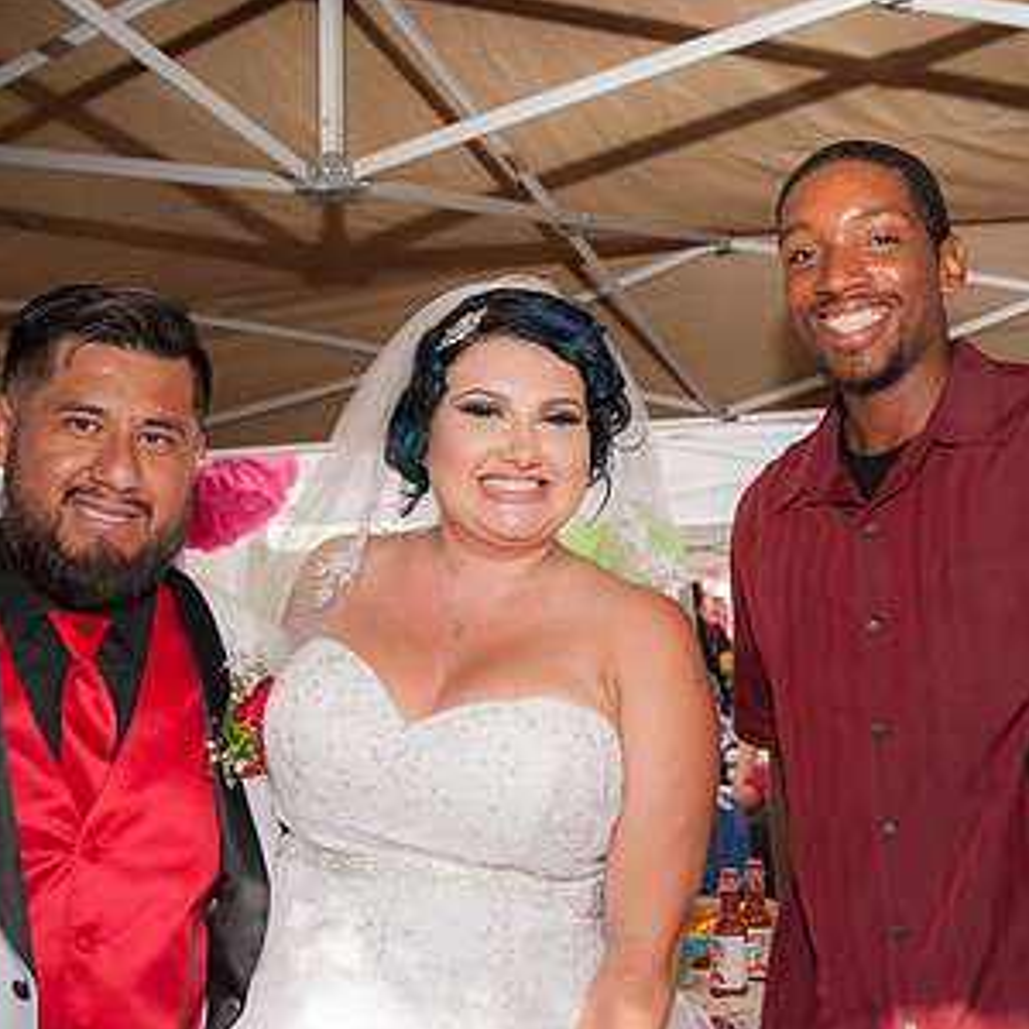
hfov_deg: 36.5
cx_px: 659
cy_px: 600
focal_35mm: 46
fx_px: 1547
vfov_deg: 36.7
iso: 200
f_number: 5
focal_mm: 28
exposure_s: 1/1000
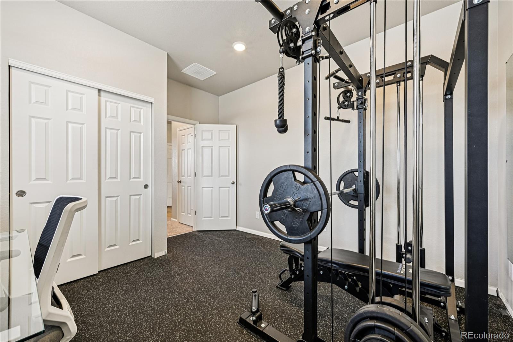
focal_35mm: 14
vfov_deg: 81.2
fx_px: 199
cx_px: 256
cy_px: 171
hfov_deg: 104.3
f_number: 11
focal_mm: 14
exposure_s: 1/15
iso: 400
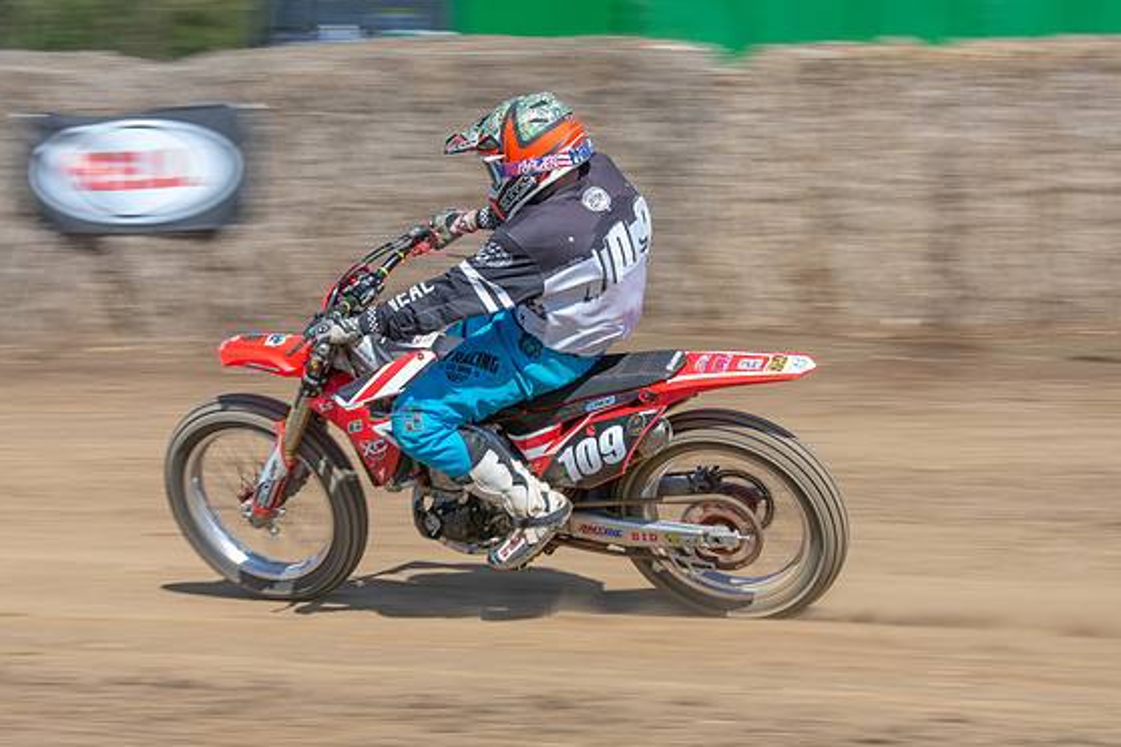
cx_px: 524
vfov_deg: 9.5
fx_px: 4484
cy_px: 411
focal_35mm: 144
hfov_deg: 14.3
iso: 200
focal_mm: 86
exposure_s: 1/160
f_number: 8
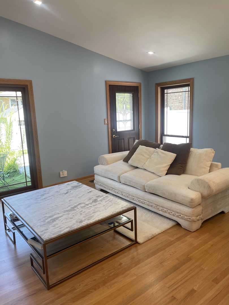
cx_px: 114
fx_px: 221
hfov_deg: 54.9
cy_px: 152
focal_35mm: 25
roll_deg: +0.9
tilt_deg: -9.2
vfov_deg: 69.4
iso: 80
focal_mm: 5.1
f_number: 1.6
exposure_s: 1/120
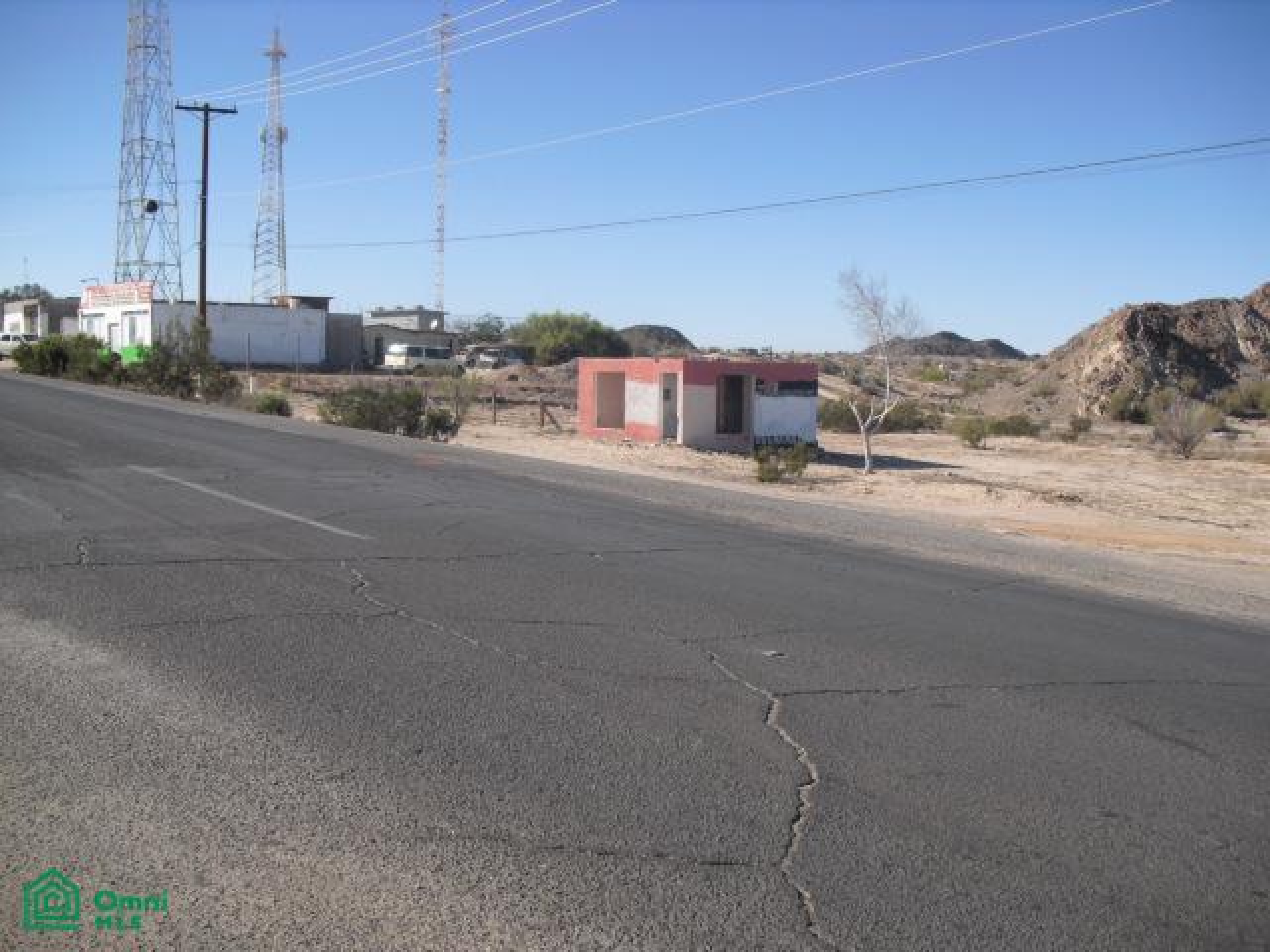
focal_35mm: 36
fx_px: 1321
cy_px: 476
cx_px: 635
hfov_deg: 51.4
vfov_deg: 39.7
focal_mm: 6.3
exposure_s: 1/160
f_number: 7.8
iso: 64
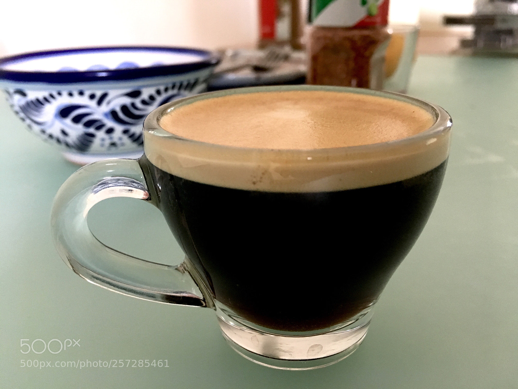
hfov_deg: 61.7
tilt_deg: -22.7
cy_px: 194
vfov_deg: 48.2
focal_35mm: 29
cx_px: 259
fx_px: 434
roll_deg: +2.6
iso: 250
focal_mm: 4.15
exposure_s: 1/33
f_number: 2.2
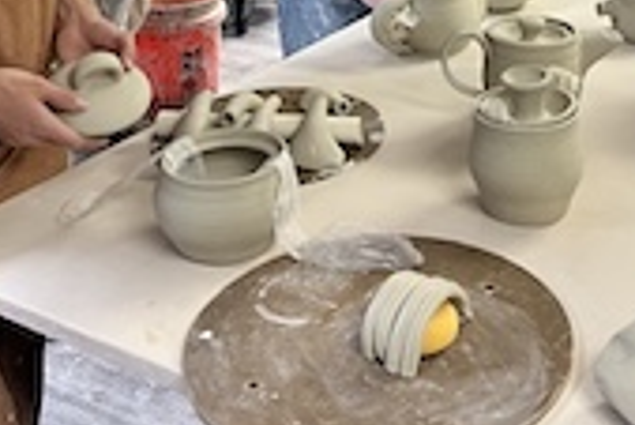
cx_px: 421
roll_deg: +0.7
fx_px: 1130
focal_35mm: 64
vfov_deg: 19.6
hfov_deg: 31.2
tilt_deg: -12.4
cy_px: -128
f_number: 1.6
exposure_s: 1/60
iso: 160
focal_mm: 5.1
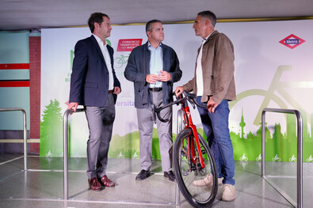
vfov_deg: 42.3
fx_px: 269
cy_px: 104
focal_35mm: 31
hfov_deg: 60.3
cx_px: 156
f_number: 4
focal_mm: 31
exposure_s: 1/160
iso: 640
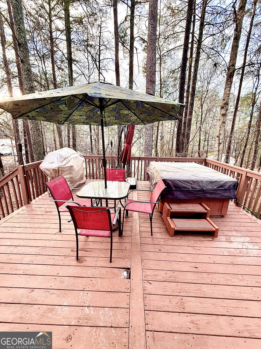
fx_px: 141
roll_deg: -1.8
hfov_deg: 85.7
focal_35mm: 14
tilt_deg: -15.2
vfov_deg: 102.1
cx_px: 130
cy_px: 174
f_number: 2.2
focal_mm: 2.22
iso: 200
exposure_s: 1/99
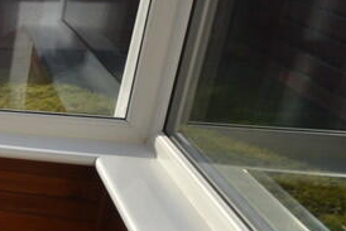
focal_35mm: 56
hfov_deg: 23.6
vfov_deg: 24.2
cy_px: 124
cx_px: -236
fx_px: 538
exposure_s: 1/200
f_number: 8
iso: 100
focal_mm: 10
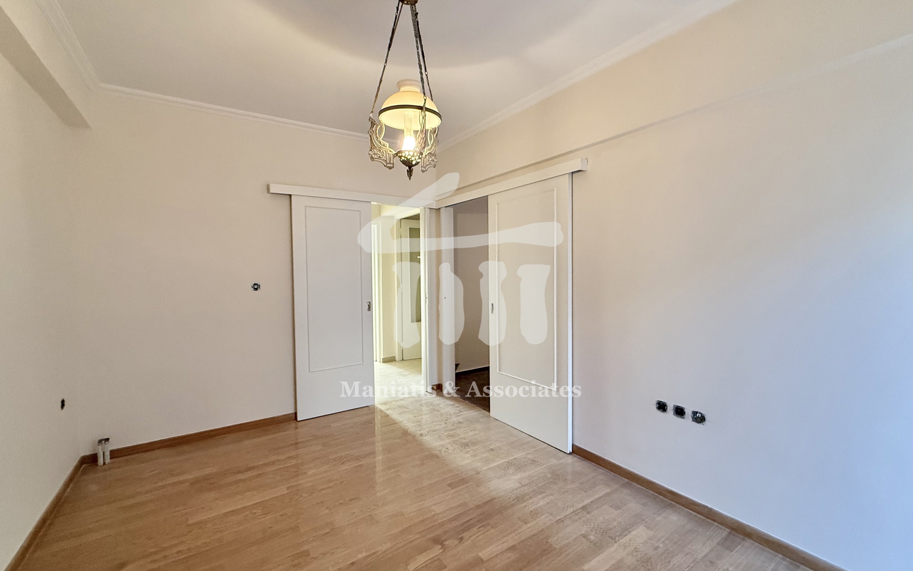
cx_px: 459
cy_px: 285
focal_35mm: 15
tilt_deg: -3.0
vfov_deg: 74.8
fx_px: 373
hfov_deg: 101.5
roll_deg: +1.1
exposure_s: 1/100
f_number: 2.2
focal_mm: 2.22
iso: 500
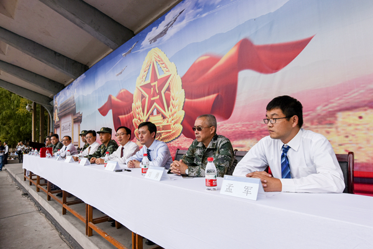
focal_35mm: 16
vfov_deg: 73.7
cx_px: 186
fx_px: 166
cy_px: 124
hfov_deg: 96.7
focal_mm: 16
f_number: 9
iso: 400
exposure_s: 1/640
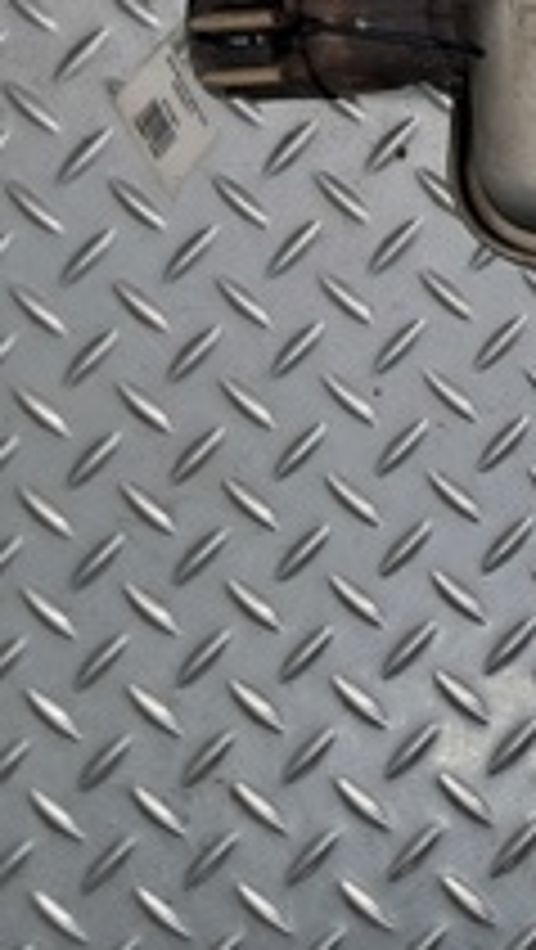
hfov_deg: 11.1
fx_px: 2244
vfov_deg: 22.6
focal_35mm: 89
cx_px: 1338
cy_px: -79
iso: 64
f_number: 1.8
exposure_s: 1/50
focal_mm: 4
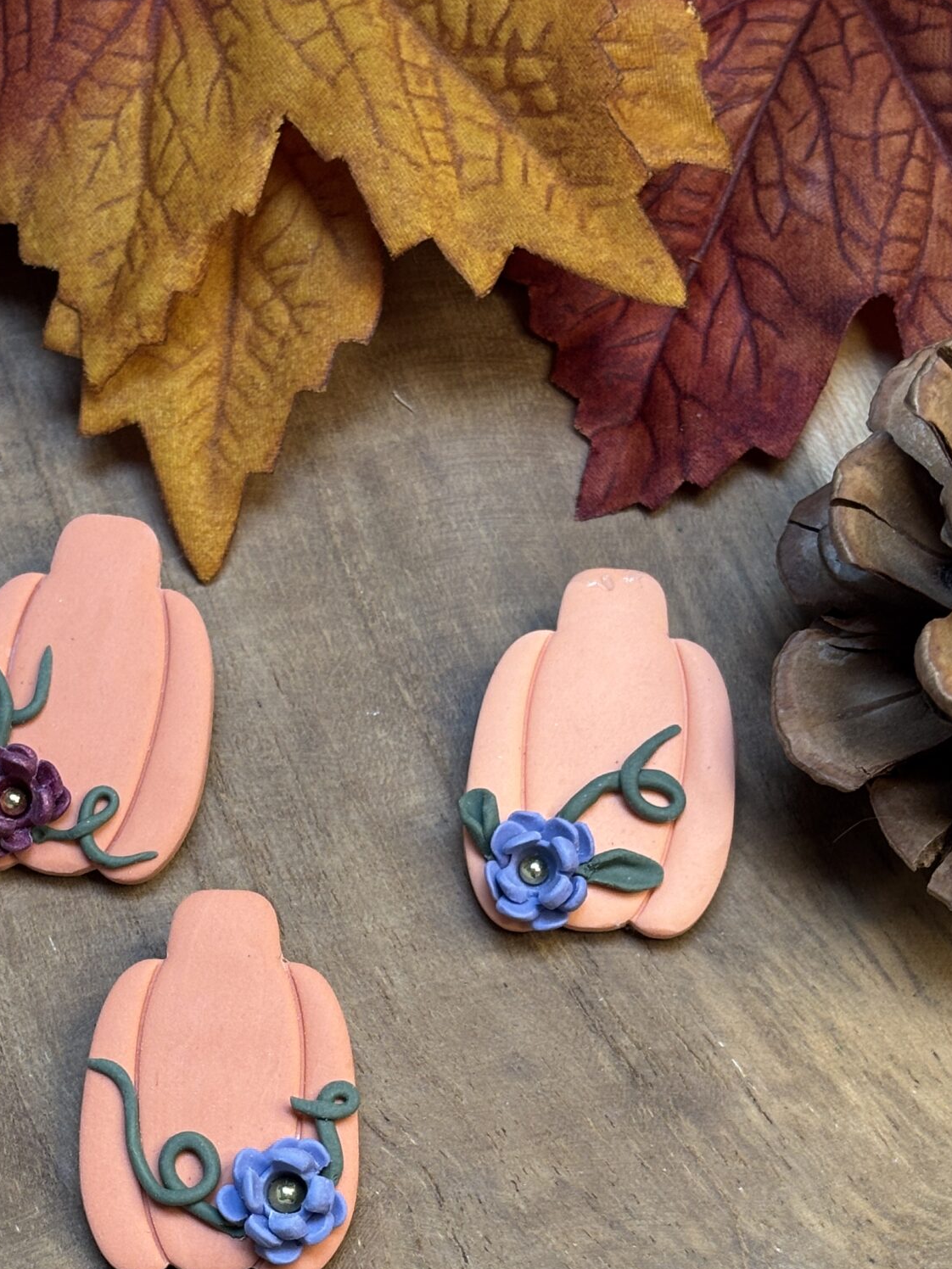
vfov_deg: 21.8
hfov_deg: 16.5
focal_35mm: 89
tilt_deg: -66.6
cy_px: 942
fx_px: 3264
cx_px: 249
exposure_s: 1/60
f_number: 1.6
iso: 50
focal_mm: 5.96
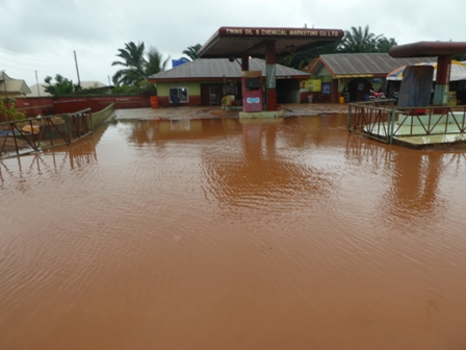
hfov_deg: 71.6
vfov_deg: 56.8
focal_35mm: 24
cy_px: 175
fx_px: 323
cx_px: 233
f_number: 3.3
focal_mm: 4.3
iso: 80
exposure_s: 1/125
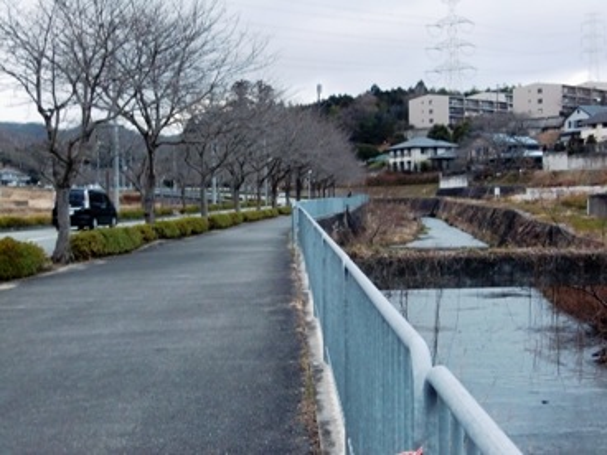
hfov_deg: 34.9
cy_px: 228
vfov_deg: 26.6
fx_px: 964
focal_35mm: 55
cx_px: 304
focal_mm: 9.8
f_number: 3.6
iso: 400
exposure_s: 1/60
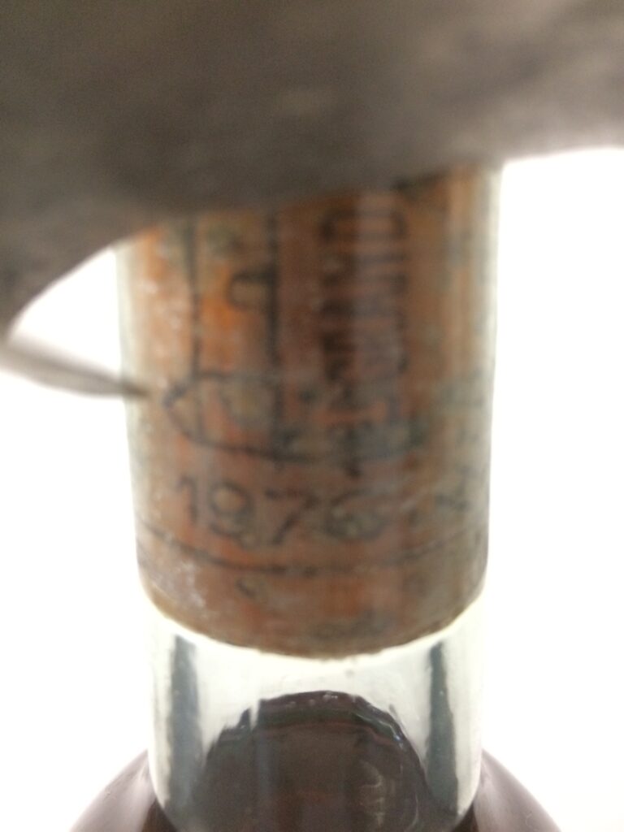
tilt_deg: -20.9
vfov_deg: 61.7
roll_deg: +1.7
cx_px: 312
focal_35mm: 29
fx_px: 697
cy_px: 416
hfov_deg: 48.2
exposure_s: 1/33
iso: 320
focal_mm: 4.15
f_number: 2.2
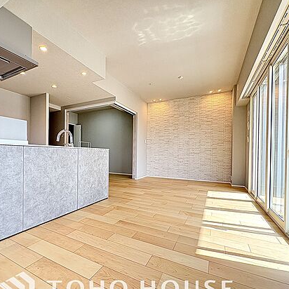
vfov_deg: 80.6
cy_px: 155
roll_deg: -0.1
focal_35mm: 18
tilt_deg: -0.1
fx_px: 170
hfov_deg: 79.6
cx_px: 114
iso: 80
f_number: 2.2
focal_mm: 2.22
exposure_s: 1/124
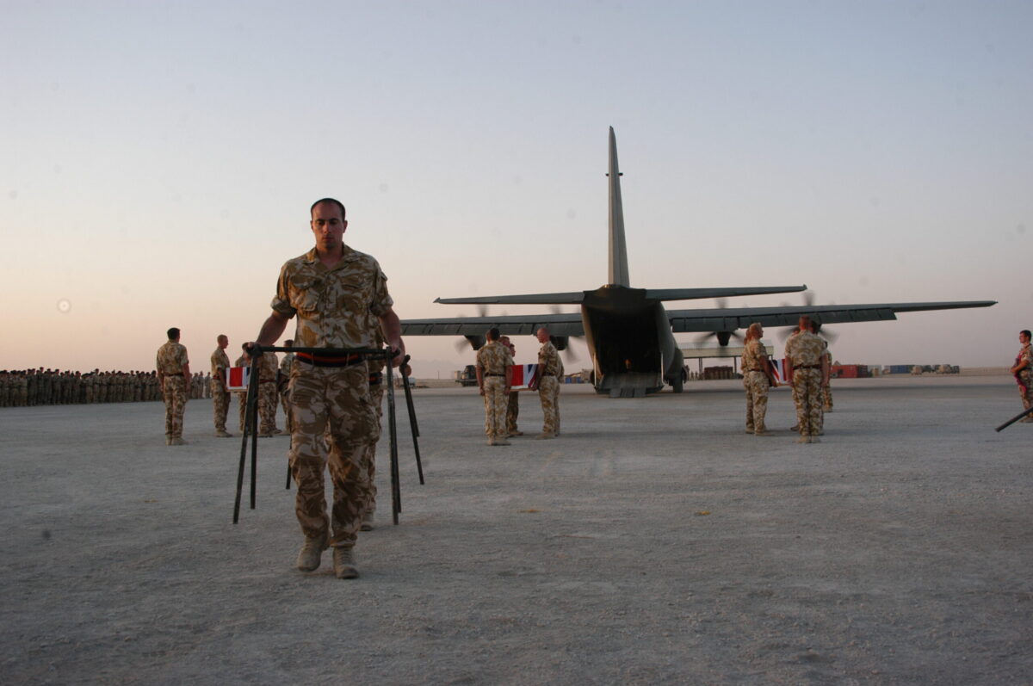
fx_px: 1032
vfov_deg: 36.8
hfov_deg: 53.2
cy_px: 343
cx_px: 516
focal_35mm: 36
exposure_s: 1/160
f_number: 7.1
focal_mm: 24
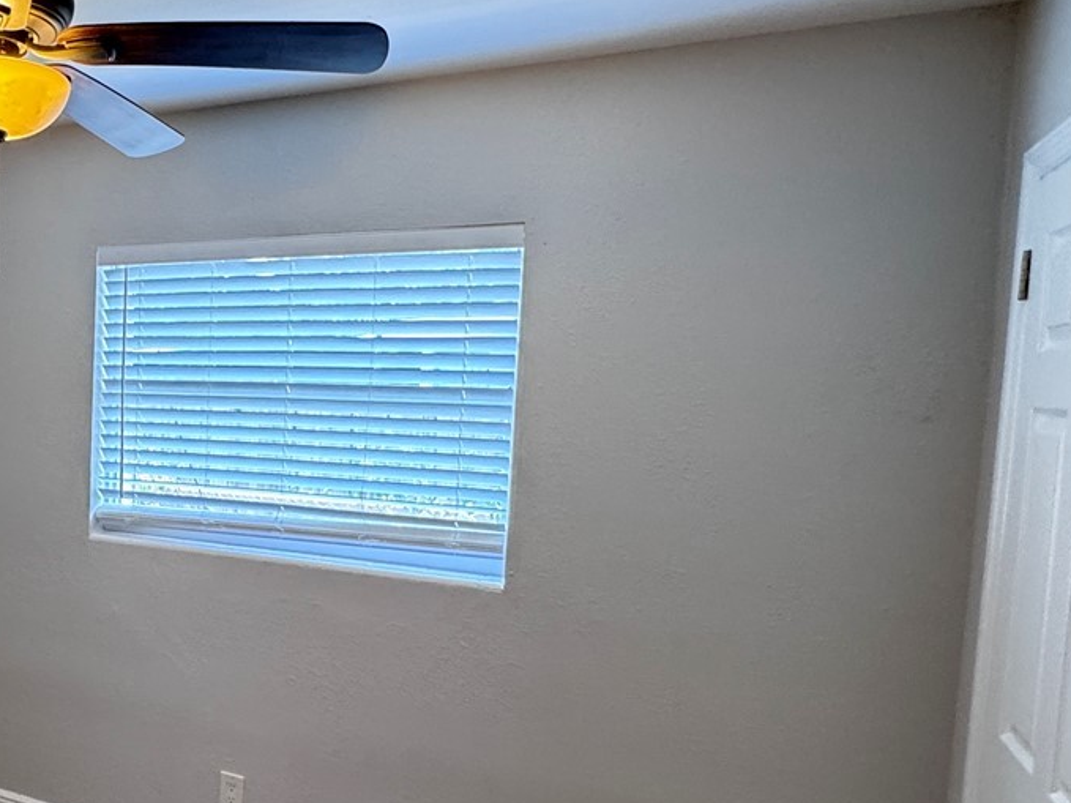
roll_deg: -1.2
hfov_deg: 49.4
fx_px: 1021
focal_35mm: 33
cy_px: 458
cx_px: 109
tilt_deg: -4.9
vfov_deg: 42.8
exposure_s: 1/60
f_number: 2.2
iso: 250
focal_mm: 2.22
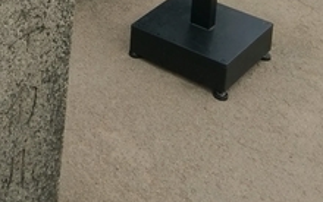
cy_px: -212
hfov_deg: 20.1
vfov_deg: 11.7
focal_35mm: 100
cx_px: -6
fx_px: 881
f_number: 1.8
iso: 100
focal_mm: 4.58
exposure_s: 1/1143
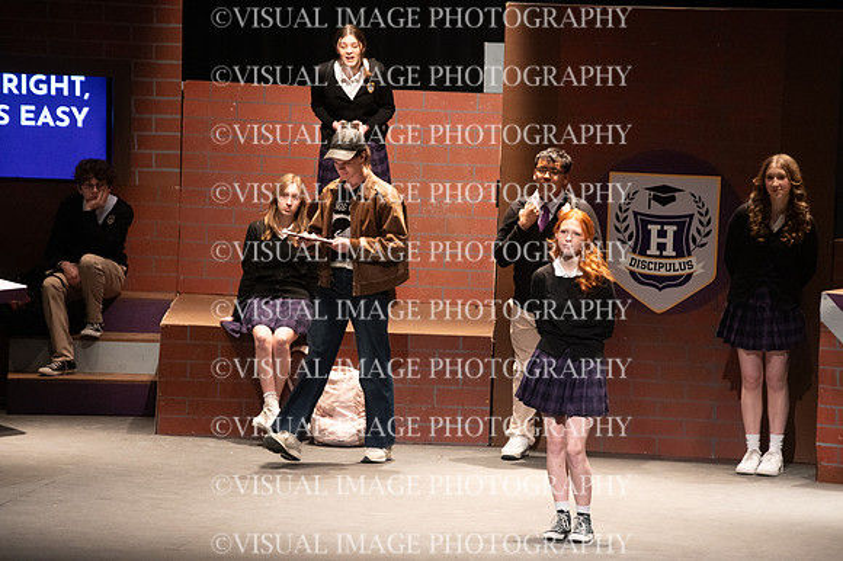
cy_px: 280
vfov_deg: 4.3
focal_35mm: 320
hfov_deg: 6.4
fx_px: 7489
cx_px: 422
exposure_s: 1/200
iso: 10000
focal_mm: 320
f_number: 6.3
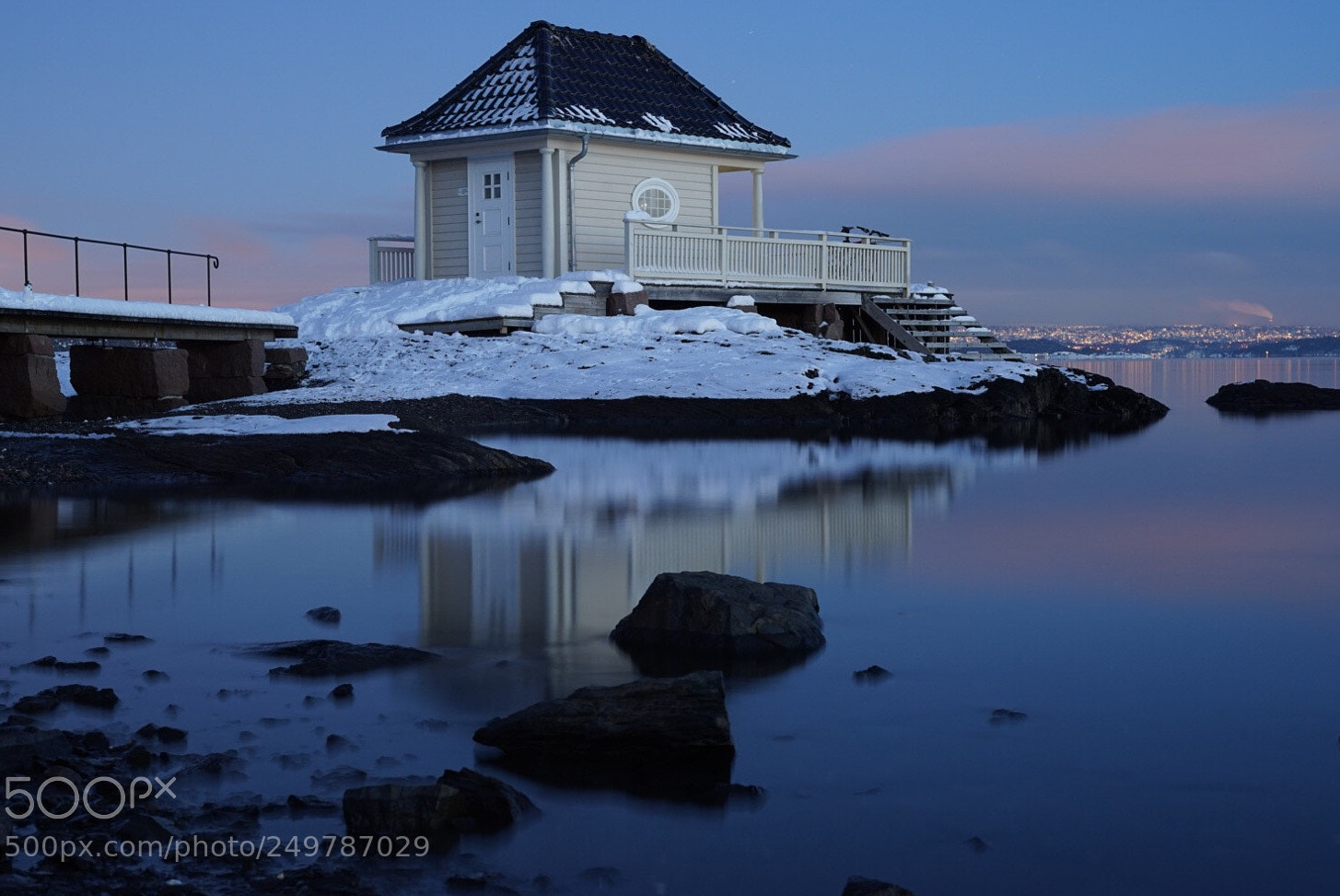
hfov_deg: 36.2
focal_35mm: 55
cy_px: 426
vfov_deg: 24.6
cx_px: 684
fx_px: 2048
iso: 200
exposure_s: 20
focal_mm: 50
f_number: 11
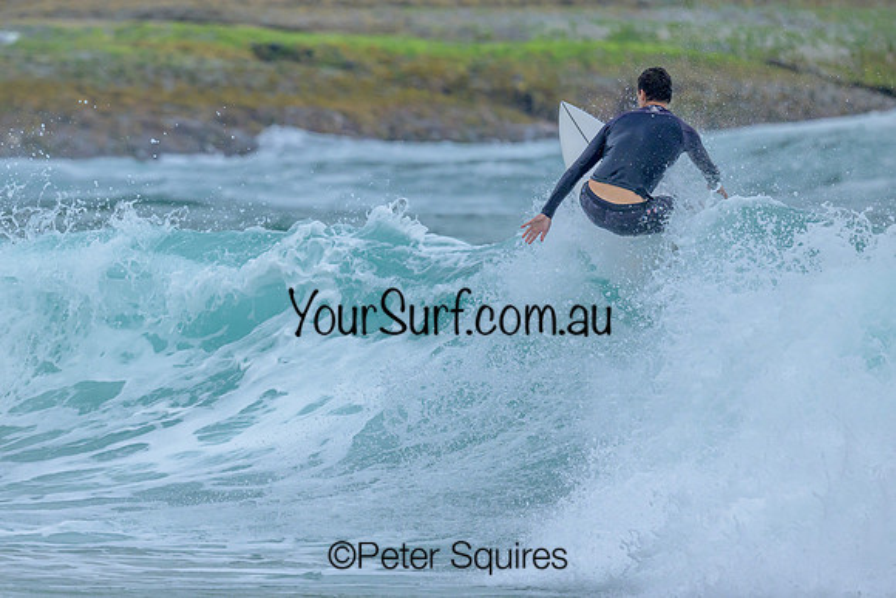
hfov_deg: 1.9
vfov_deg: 1.3
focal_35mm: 1100
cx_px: 280
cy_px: 298
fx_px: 27373
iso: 640
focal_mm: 800
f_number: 6.3
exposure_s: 1/3200
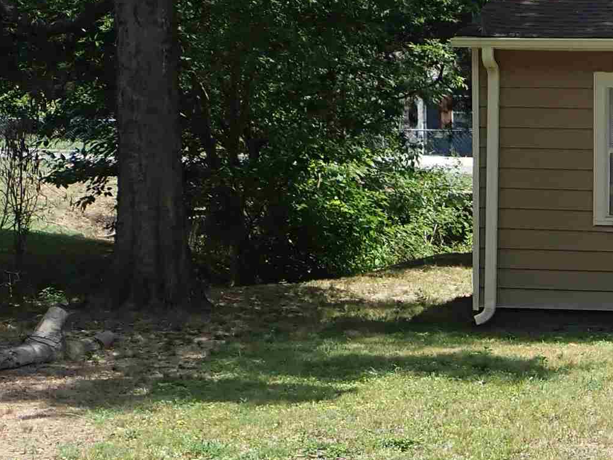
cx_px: 723
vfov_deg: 12.8
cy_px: 419
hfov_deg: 16.5
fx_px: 2036
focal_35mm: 115
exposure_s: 1/400
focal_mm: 6.83
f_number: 3.5
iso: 100
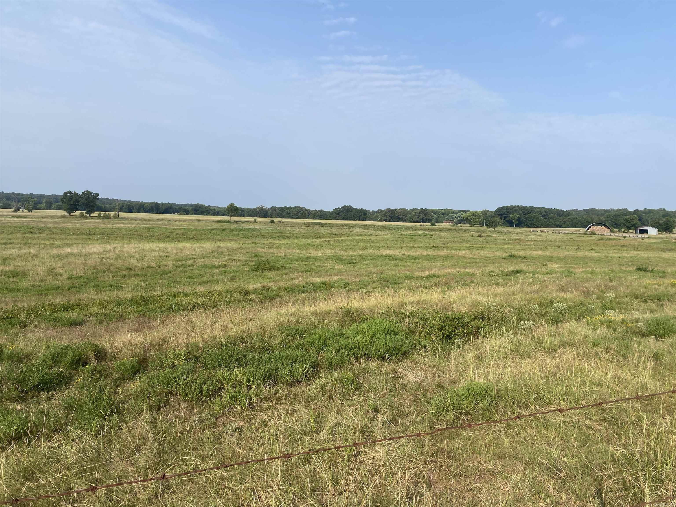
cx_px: 338
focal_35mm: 26
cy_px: 254
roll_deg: -2.4
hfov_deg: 67.3
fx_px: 508
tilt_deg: -4.9
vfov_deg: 53.1
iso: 32
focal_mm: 4.25
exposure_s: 1/3040
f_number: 1.8
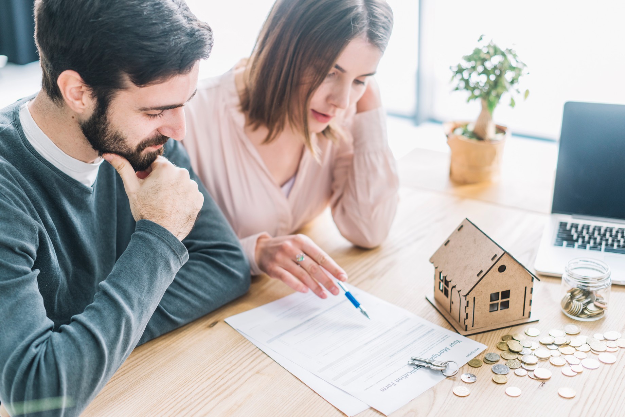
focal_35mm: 50
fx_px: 868
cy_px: 208
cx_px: 312
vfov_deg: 27.0
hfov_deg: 39.6
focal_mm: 50
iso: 250
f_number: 2.5
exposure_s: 1/100
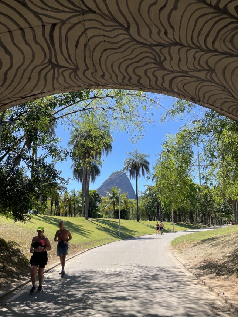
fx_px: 284
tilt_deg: +12.0
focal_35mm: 31
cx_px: 122
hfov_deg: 45.4
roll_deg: +1.7
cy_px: 178
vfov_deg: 58.2
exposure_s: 1/1825
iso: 32
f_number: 1.6
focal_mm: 4.2
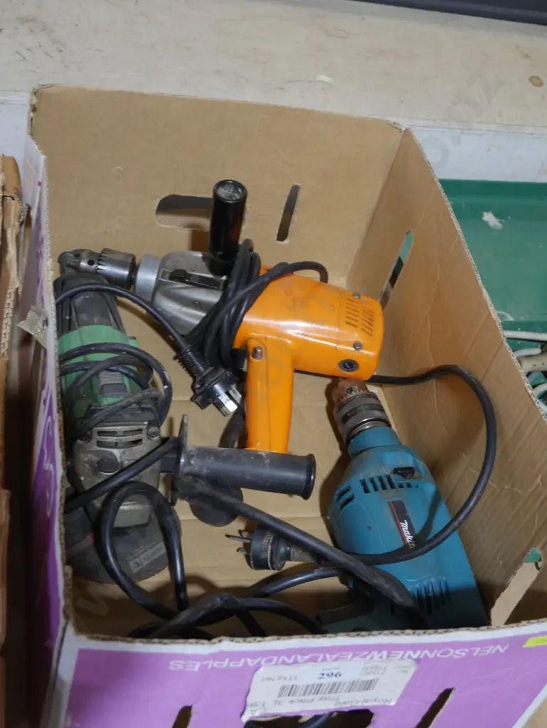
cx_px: 274
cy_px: 364
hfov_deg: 29.1
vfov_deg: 38.2
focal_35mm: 50
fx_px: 1053
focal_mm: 25
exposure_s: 1/60
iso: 800
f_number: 5.3
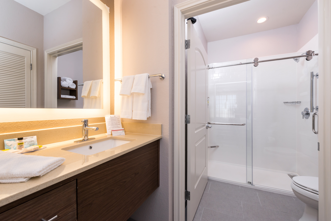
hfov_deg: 104.2
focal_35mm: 14
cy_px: 110
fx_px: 129
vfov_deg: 81.2
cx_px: 166
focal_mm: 14
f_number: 11
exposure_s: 1/60
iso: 640
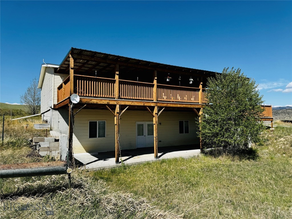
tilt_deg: +2.3
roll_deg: +0.4
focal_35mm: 24
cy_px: 110
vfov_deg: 56.8
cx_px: 146
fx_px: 202
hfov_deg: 71.6
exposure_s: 1/4608
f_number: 1.78
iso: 80
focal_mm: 6.76
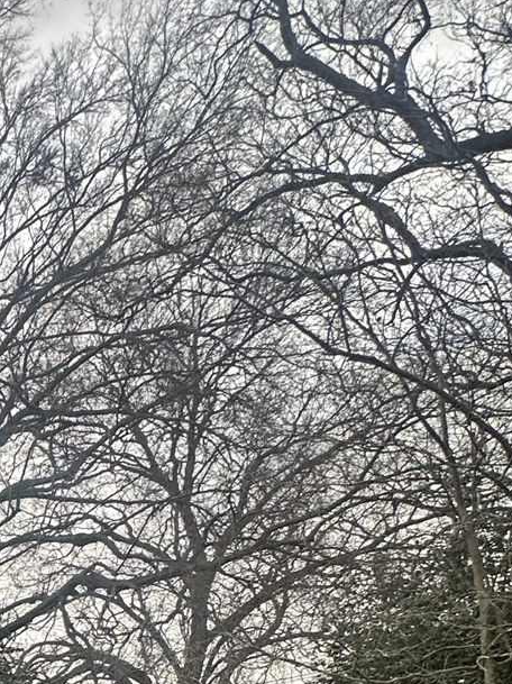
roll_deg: +2.1
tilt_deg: -5.1
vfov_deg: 28.8
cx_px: -415
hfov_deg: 19.9
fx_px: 1046
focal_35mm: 53
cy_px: 912
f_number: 2.2
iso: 80
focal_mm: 2.22
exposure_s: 1/99
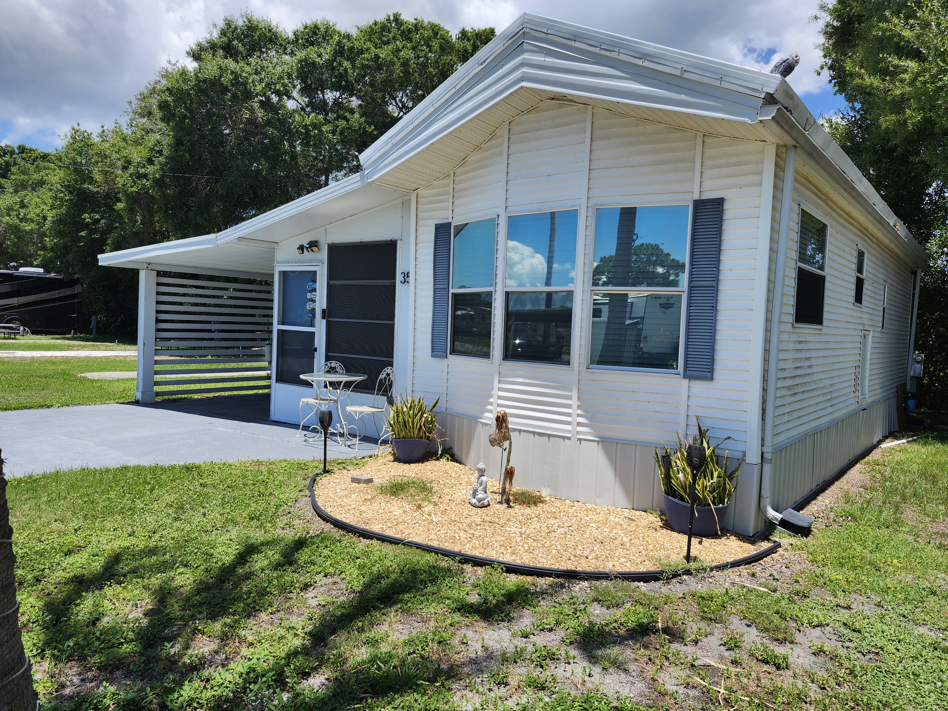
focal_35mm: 23
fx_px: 630
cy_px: 356
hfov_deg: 73.9
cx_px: 474
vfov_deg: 58.9
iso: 25
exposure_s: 1/1789
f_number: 1.8
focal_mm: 5.54
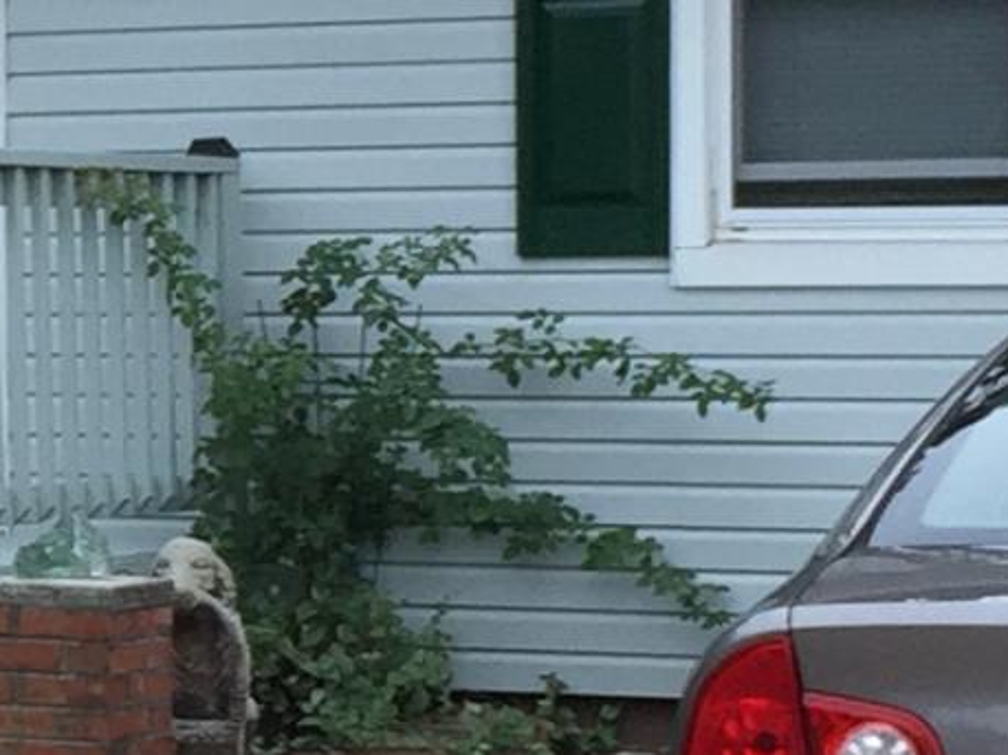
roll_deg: -1.6
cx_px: -801
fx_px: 5530
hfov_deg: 9.9
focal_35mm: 190
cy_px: 398
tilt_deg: +1.9
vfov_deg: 7.8
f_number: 2.2
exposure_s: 1/120
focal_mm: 4.15
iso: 50
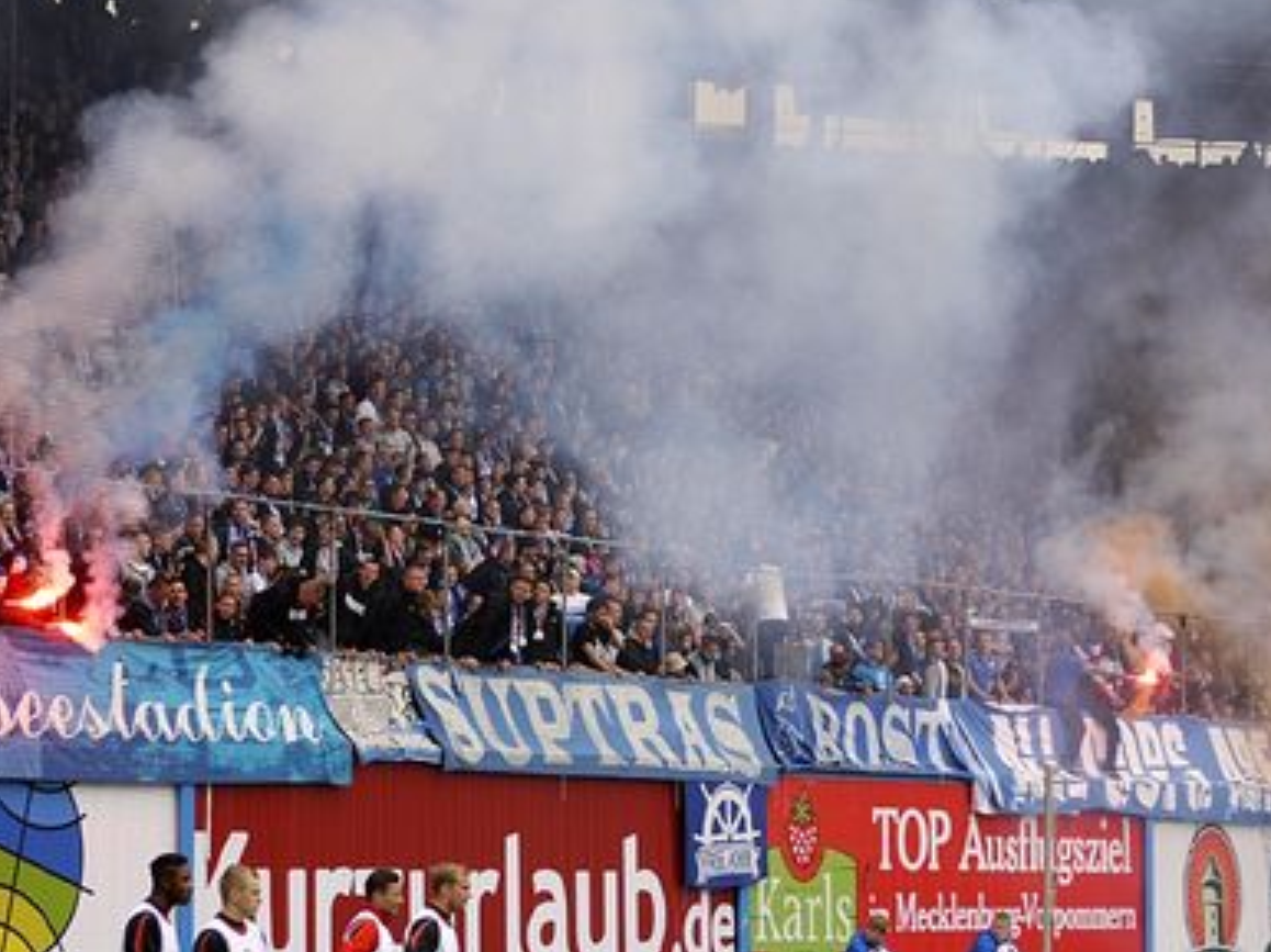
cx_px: 599
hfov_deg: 14.8
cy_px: 555
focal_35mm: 133
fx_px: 4880
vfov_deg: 11.1
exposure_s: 1/250
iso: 100
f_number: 4.5
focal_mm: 45
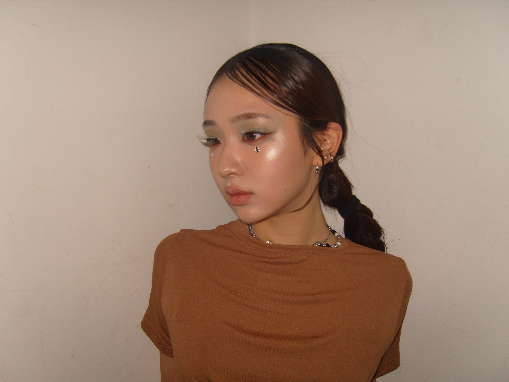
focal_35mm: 35
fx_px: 515
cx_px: 254
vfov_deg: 40.7
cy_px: 191
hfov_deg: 52.6
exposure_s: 1/30
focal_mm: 7.4
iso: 100
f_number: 2.8
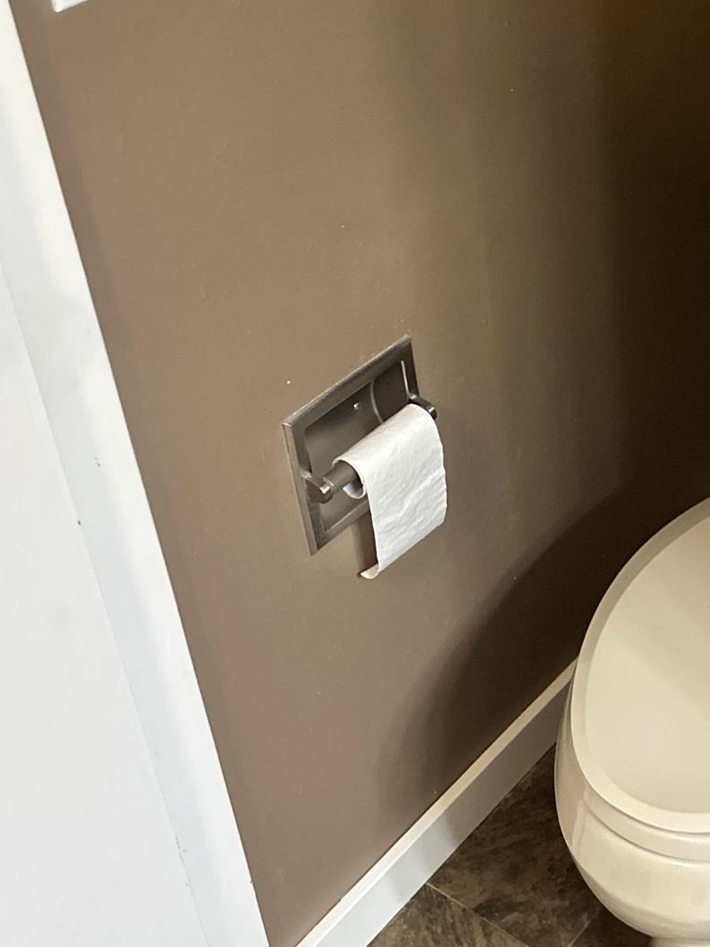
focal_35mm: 57
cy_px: 251
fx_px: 1559
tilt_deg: -30.5
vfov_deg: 33.2
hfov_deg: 24.6
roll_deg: +2.3
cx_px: 697
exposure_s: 1/60
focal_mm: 5.7
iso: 400
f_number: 1.5
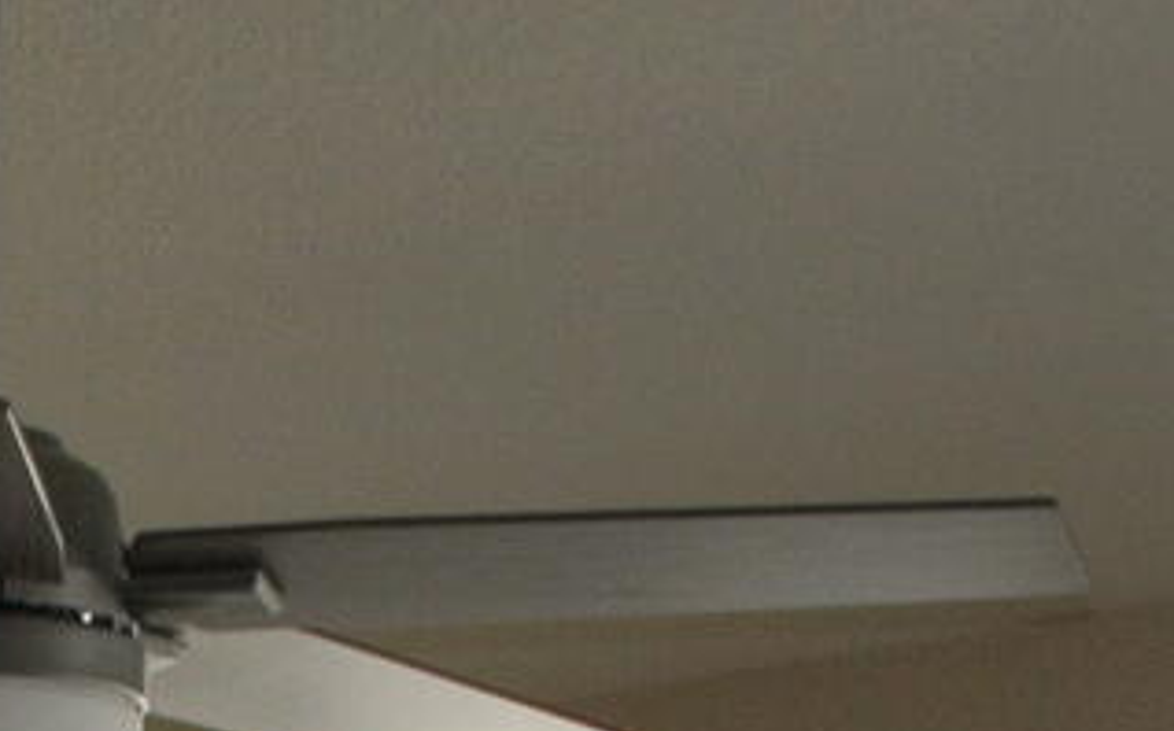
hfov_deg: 11.6
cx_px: -890
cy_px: 2086
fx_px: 5370
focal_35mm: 168
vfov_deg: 7.1
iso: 200
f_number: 7.1
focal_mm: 10
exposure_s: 1/60
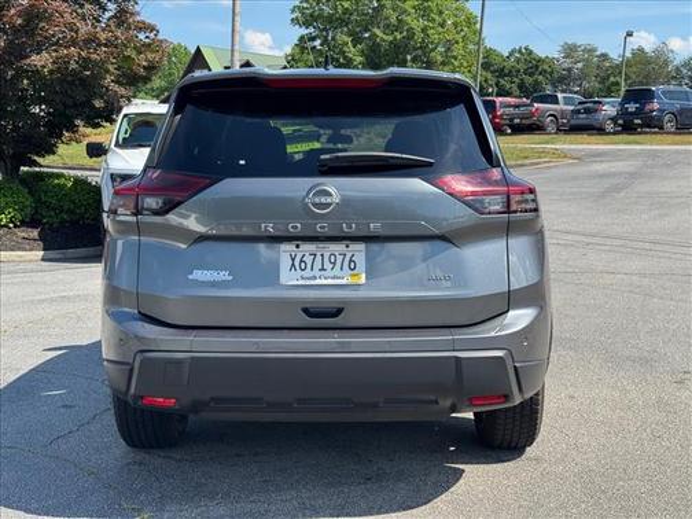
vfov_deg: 30.3
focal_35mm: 48
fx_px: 960
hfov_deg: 39.7
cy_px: 260
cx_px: 346
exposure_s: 1/1984
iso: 64
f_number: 1.78
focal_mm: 6.76
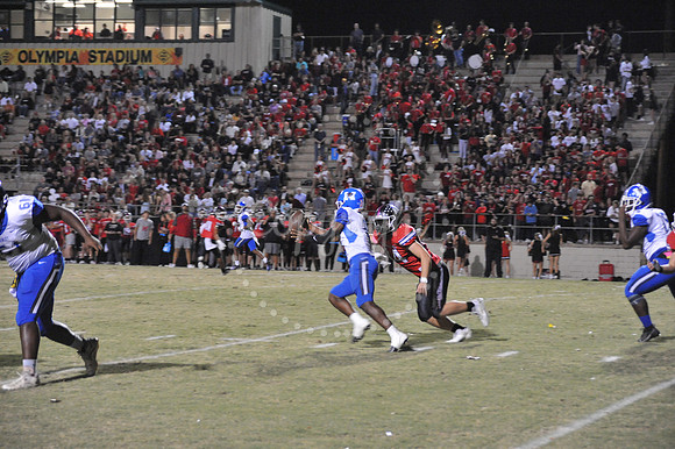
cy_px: 224
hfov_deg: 19.5
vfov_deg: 13.0
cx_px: 338
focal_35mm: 105
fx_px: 1968
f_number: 5.6
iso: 6400
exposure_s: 1/160
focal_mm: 105
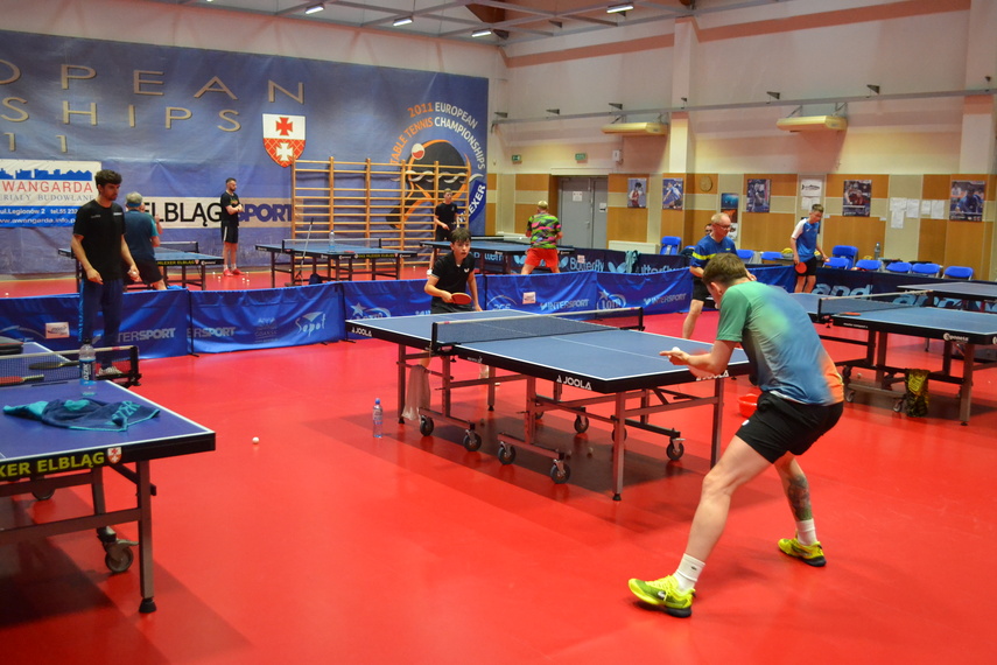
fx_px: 997
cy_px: 332
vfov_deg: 36.9
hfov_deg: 53.1
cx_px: 498
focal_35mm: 36
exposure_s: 1/160
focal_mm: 24
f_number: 4
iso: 3200
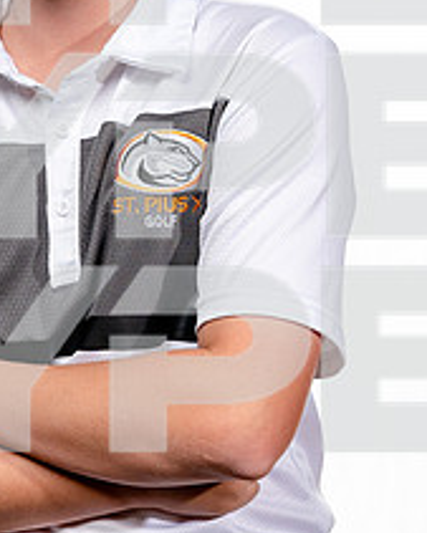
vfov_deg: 10.0
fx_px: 3031
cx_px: 343
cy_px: 147
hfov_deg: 8.0
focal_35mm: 192
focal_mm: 64
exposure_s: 1/250
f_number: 8
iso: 160
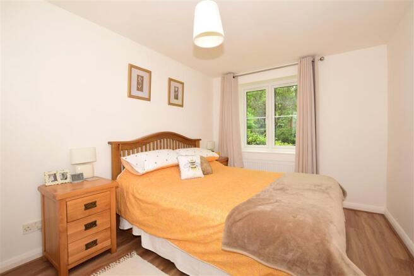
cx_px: 207
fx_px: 172
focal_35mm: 15
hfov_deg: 100.4
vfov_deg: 77.3
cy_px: 138
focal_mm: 10
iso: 400
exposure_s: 1/40
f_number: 7.1
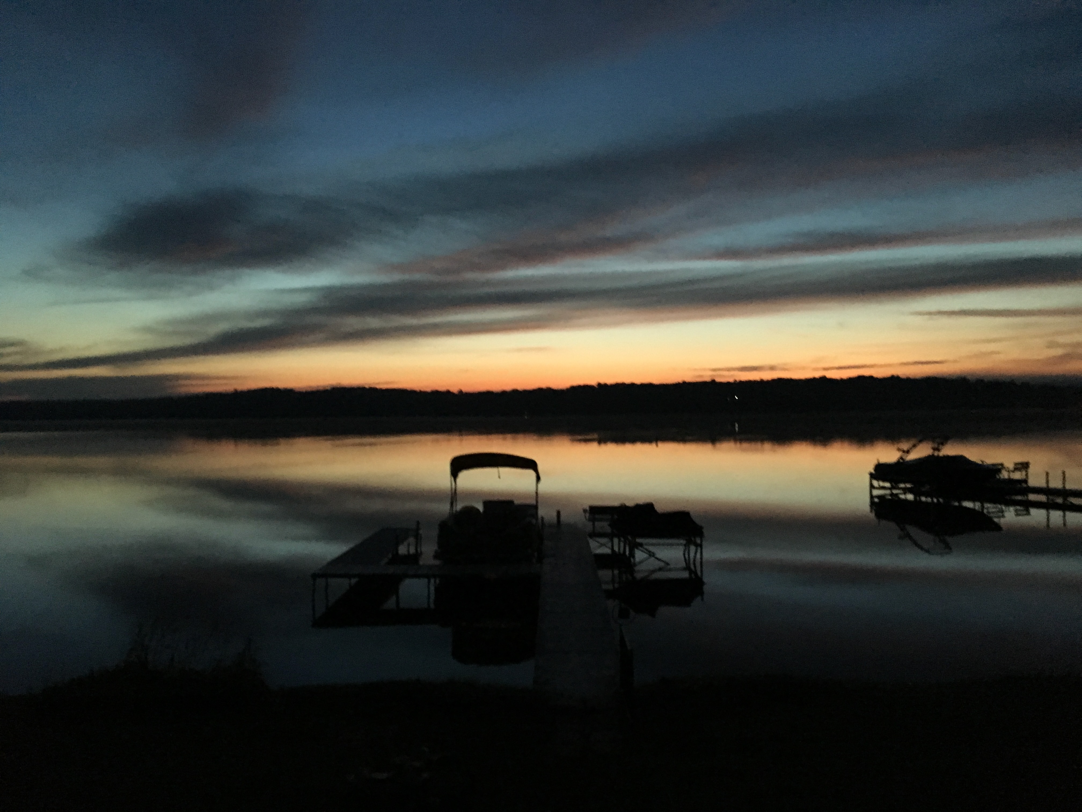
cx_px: 541
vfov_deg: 48.2
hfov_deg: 61.7
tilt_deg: +0.0
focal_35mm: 29
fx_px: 906
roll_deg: +0.0
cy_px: 406
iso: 500
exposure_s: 1/15
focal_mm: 4.15
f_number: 2.2
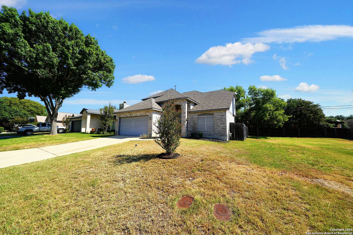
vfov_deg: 90.1
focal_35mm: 12
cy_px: 118
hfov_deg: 112.6
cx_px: 176
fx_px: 118
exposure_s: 1/160
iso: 100
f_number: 10
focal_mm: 12
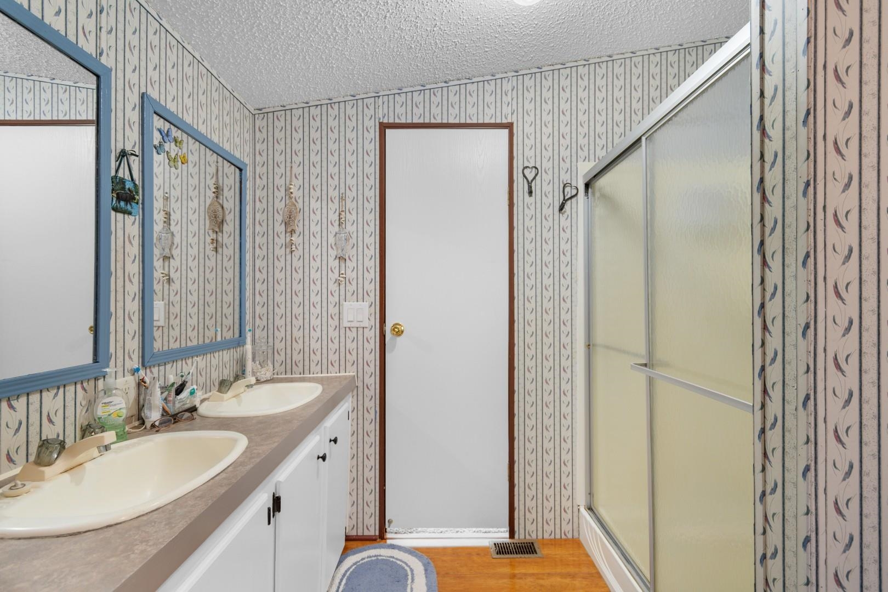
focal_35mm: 15
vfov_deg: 77.3
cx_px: 444
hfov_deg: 100.4
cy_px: 296
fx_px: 370
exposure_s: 1/6
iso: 100
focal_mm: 10
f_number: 4.5
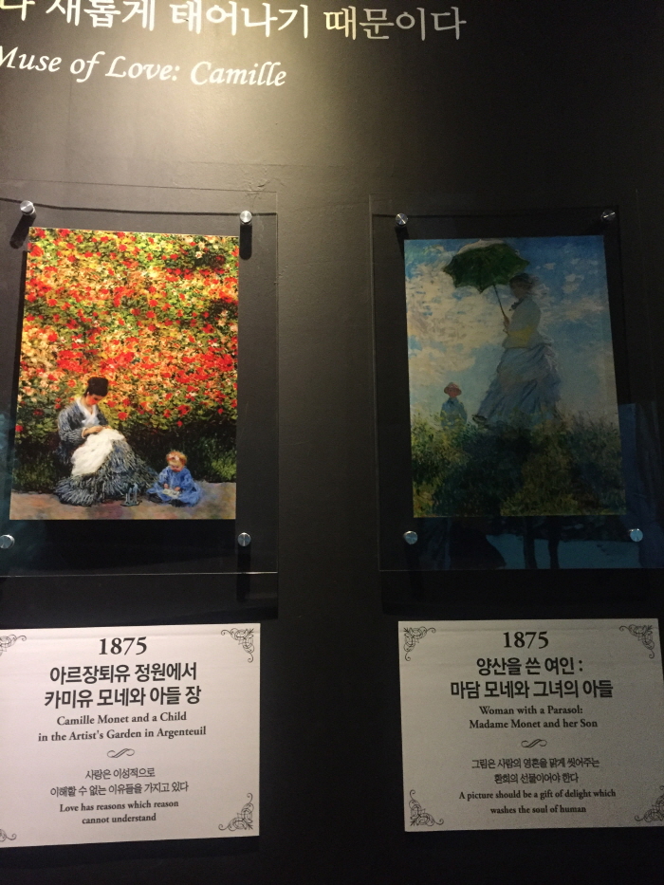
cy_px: 442
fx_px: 742
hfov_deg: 48.2
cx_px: 332
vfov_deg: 61.7
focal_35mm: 29
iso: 320
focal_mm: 4.15
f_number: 2.2
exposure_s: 1/15
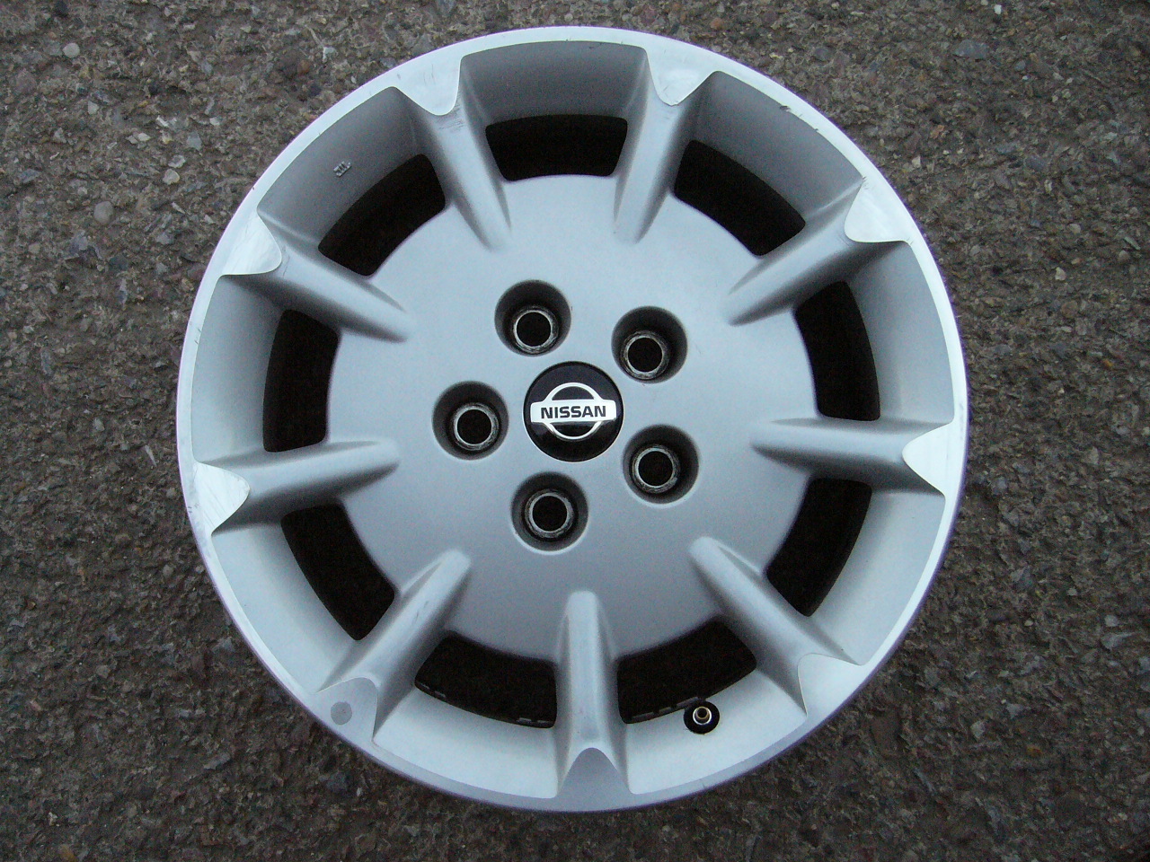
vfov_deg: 40.7
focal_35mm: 35
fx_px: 1163
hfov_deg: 52.6
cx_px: 575
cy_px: 431
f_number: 5.6
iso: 400
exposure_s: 1/500
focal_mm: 5.8
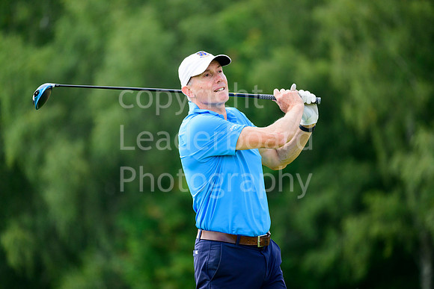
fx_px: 4220
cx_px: 217
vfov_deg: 3.9
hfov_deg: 5.9
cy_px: 144
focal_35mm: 350
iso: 800
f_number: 5.3
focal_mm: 350
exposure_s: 1/1250
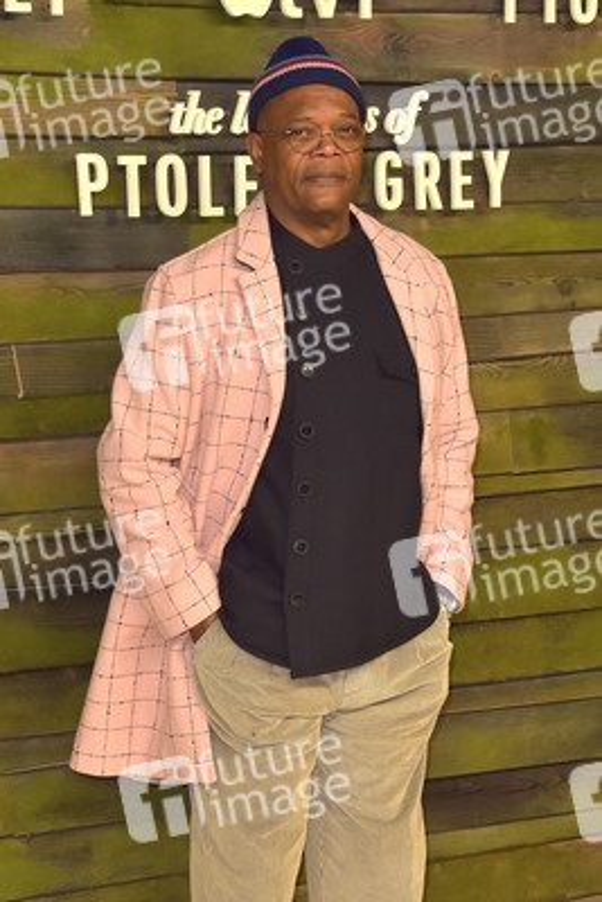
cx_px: 301
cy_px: 451
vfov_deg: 28.1
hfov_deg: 18.9
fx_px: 1804
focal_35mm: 72
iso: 400
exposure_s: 1/250
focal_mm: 72
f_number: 7.1
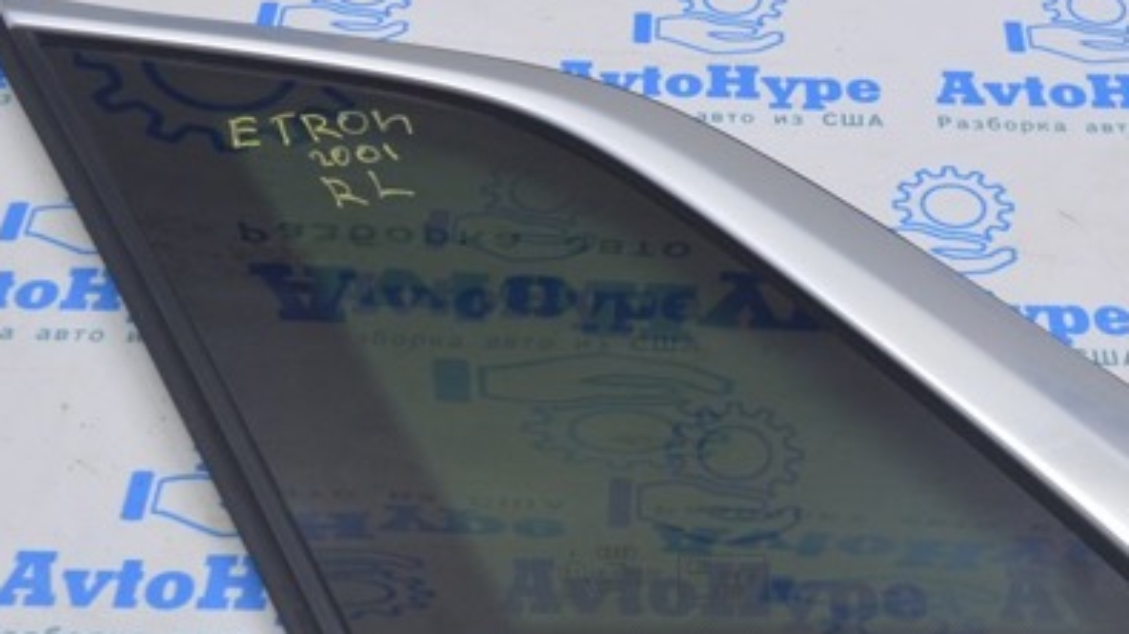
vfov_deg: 19.7
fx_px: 1826
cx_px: 717
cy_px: 404
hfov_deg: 34.2
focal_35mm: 61
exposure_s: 1/25
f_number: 5.6
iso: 400
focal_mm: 24
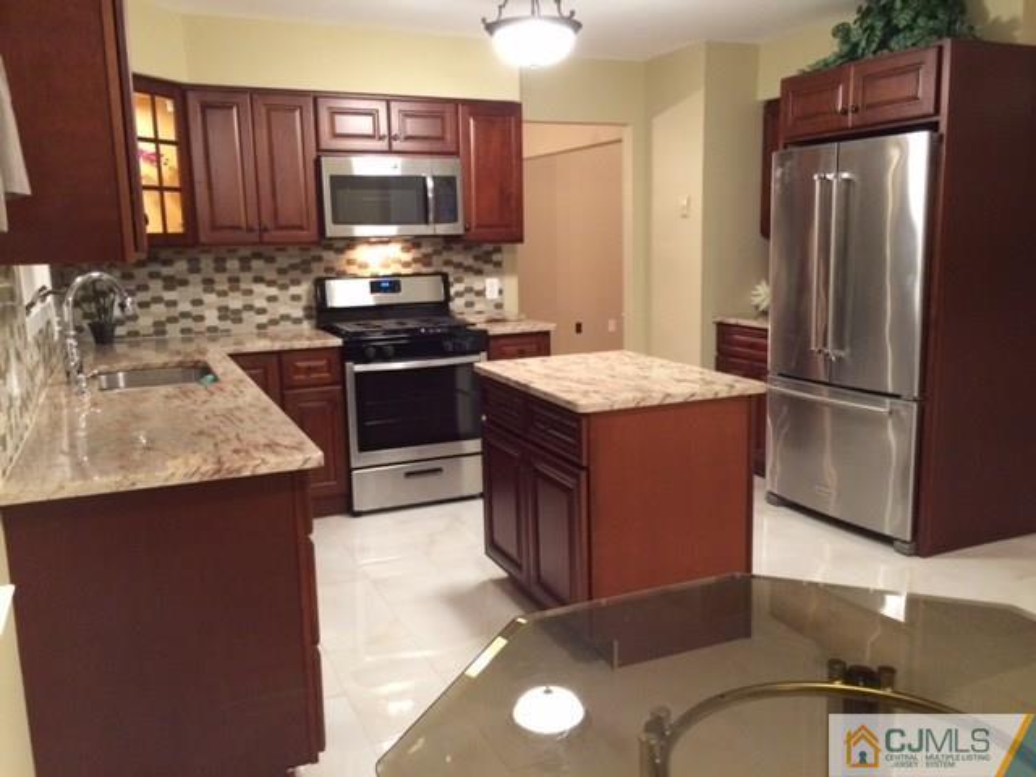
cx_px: 518
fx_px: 868
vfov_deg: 48.2
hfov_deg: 61.7
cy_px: 388
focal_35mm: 29
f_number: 2.2
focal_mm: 4.15
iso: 320
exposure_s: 1/33
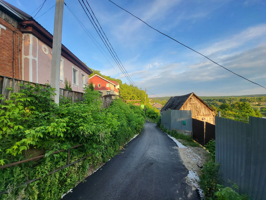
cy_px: 100
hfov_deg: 106.2
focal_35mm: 13
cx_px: 133
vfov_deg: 89.9
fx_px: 100
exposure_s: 1/207
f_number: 2.2
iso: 32
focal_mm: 1.74
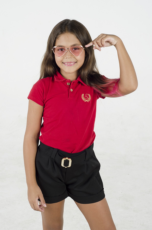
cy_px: 115
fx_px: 477
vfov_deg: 27.0
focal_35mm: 75
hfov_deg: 18.1
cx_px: 76
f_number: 9
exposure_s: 1/125
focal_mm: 50
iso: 200
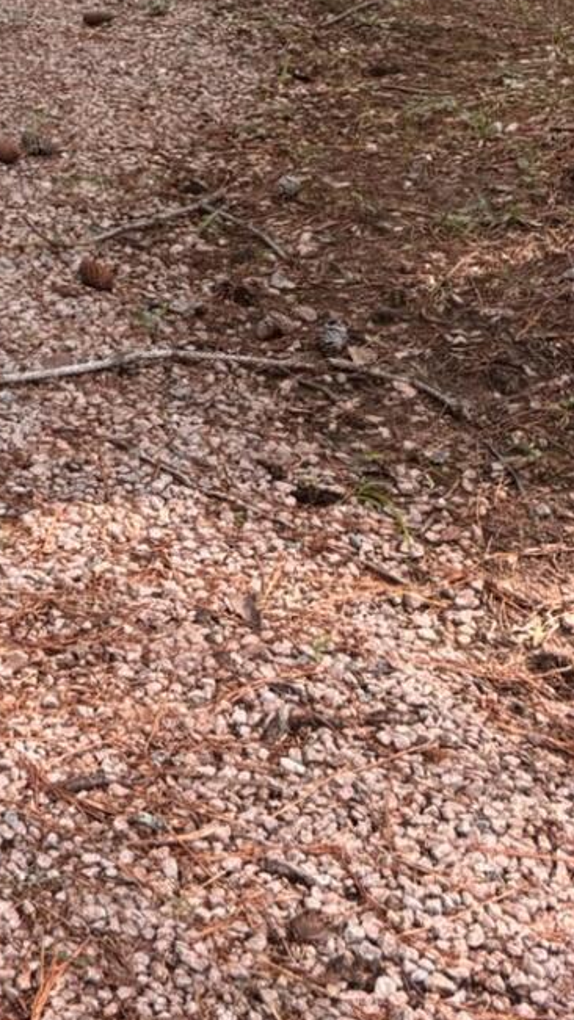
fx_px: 2355
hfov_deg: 13.3
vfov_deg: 21.7
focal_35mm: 87
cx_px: -227
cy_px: -364
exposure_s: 1/168
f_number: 1.6
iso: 40
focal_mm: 5.96
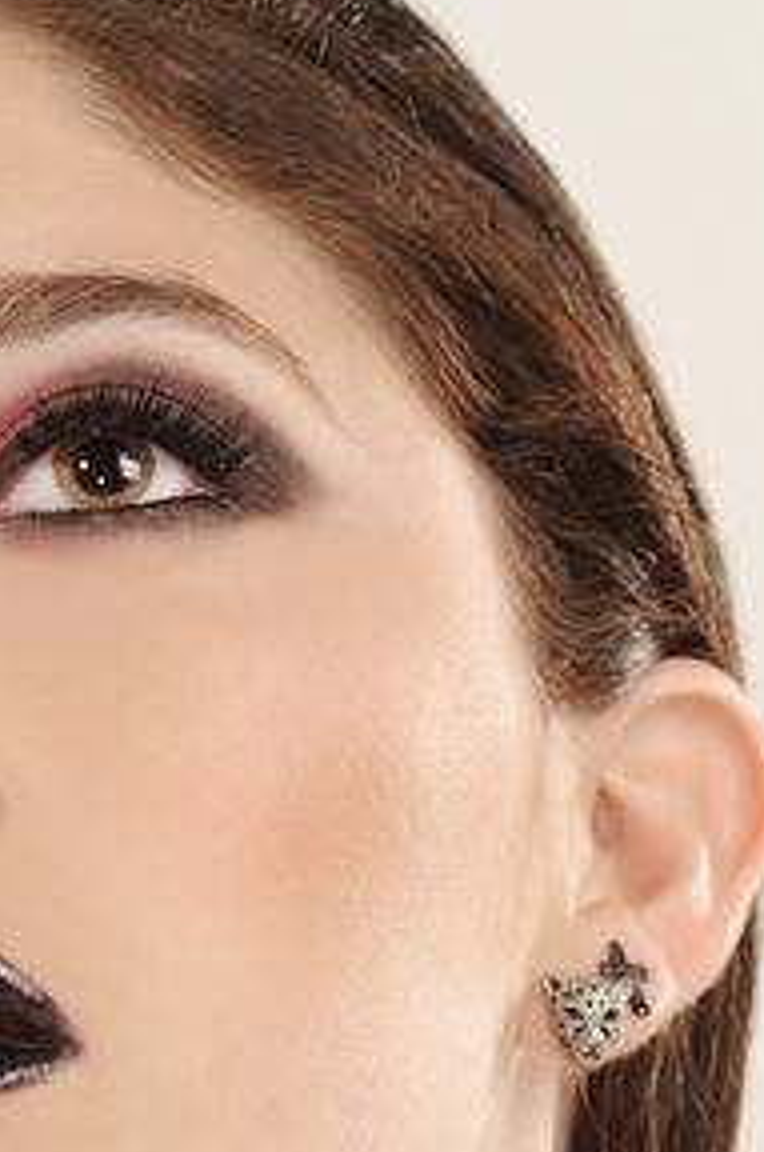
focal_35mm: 445
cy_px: 1008
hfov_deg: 3.1
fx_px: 14219
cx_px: 60
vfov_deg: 4.6
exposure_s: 1/200
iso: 100
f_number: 11
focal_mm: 135
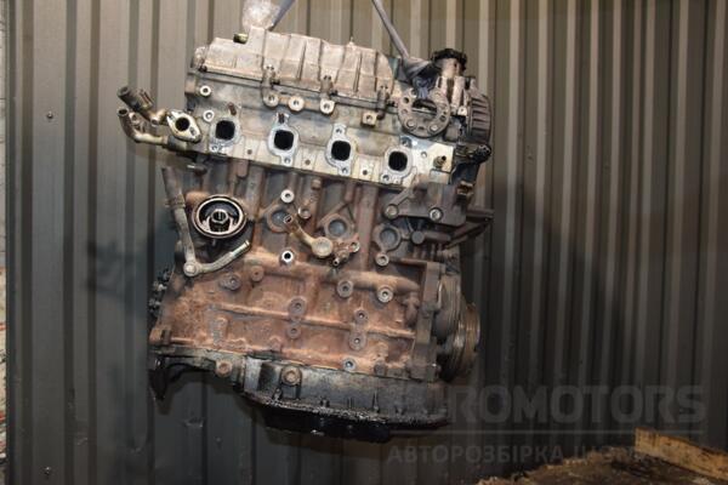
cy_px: 242
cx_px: 364
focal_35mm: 32
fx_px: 637
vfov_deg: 41.7
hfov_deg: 59.5
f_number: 5
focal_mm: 21
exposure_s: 1/60
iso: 800
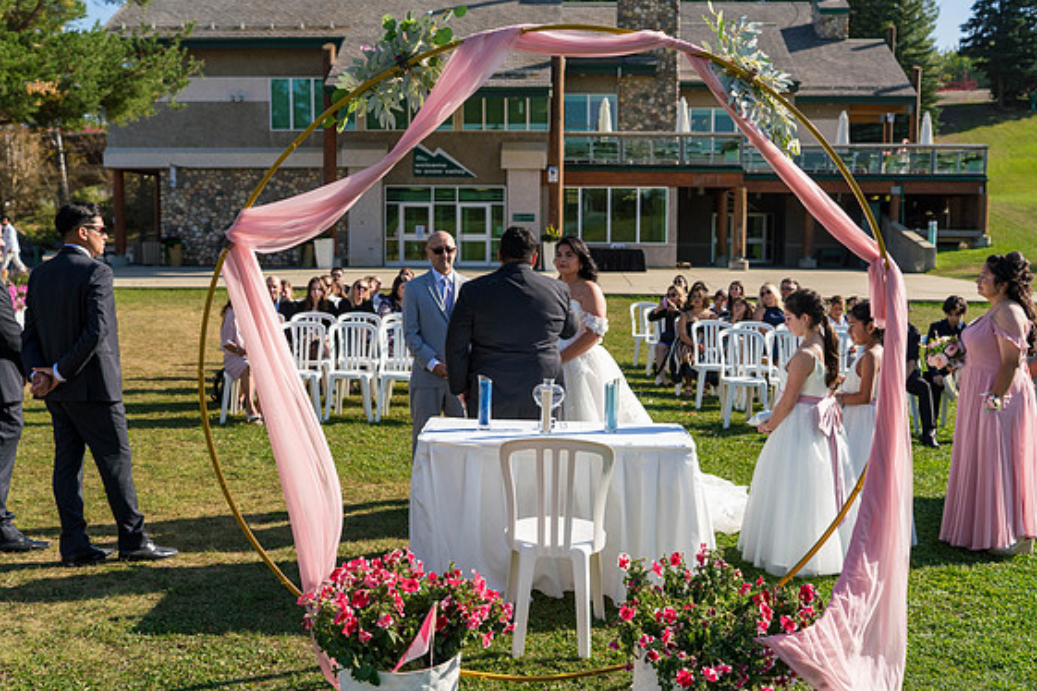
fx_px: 1095
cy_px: 352
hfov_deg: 50.7
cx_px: 518
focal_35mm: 38
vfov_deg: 35.1
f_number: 4
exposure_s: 1/1600
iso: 250
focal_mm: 35
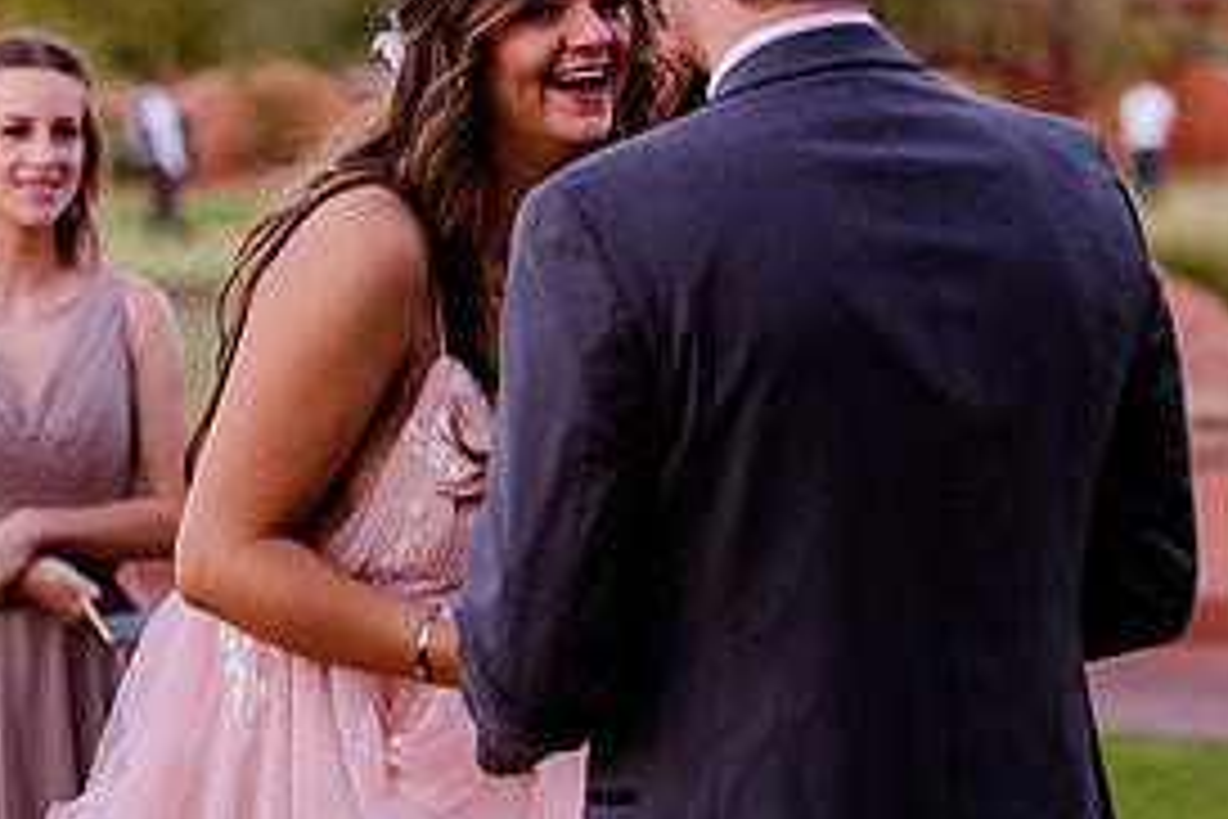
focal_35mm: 158
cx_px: 337
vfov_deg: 8.7
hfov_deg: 13.0
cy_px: 248
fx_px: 5389
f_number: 2.8
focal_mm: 70
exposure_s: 1/250
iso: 500
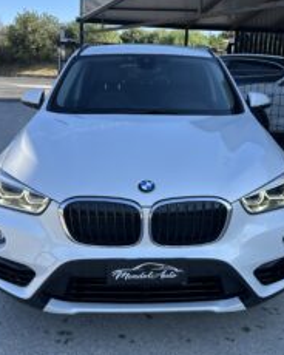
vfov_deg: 47.9
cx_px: 159
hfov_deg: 39.1
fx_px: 399
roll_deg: -3.0
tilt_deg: -12.1
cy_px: 171
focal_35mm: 38
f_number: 1.78
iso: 80
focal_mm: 6.86
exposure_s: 1/1562
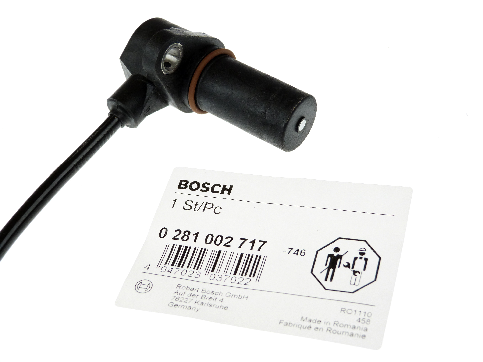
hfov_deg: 32.2
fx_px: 837
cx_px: 242
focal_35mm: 60
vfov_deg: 24.4
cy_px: 181
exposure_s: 1/200
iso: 200
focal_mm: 10.8
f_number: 3.6
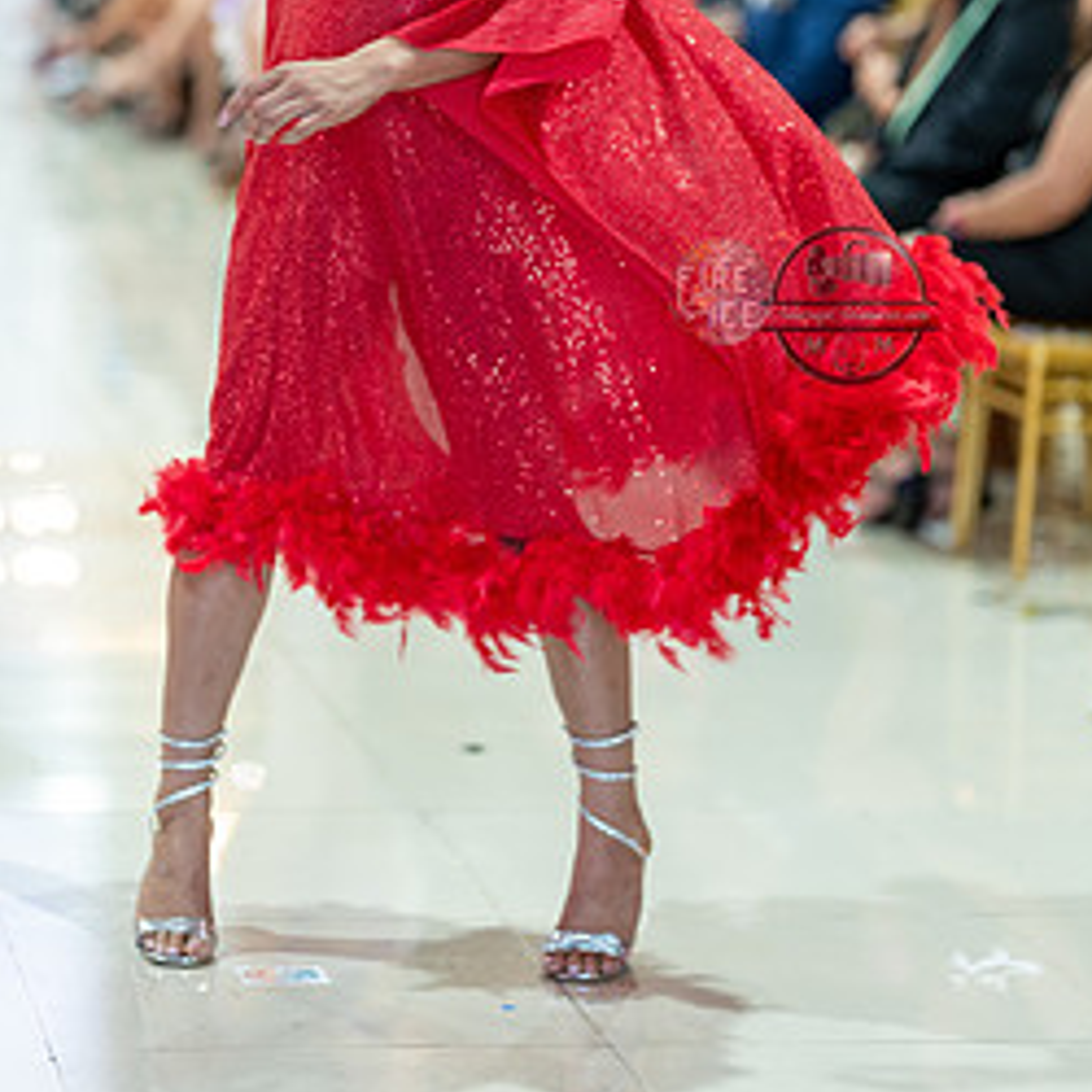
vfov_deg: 13.4
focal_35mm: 130
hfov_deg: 13.4
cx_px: 476
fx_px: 4640
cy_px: 306
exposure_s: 1/160
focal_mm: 85
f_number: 1.4
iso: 400
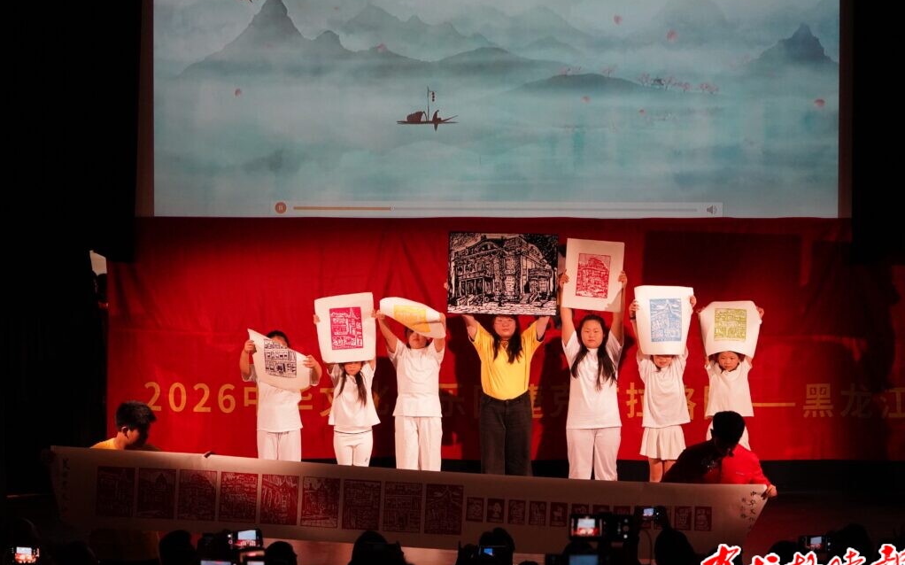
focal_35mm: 94
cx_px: 452
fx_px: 2318
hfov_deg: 22.1
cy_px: 294
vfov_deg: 13.9
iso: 6400
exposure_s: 1/160
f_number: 8
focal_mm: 92
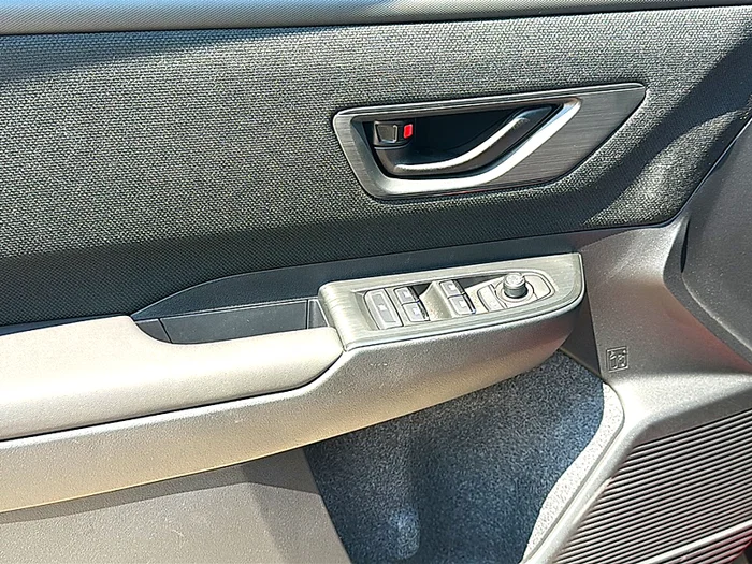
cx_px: 376
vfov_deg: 41.8
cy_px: 282
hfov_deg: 54.0
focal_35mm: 34
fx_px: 739
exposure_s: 1/443
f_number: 1.78
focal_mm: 6.86
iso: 80
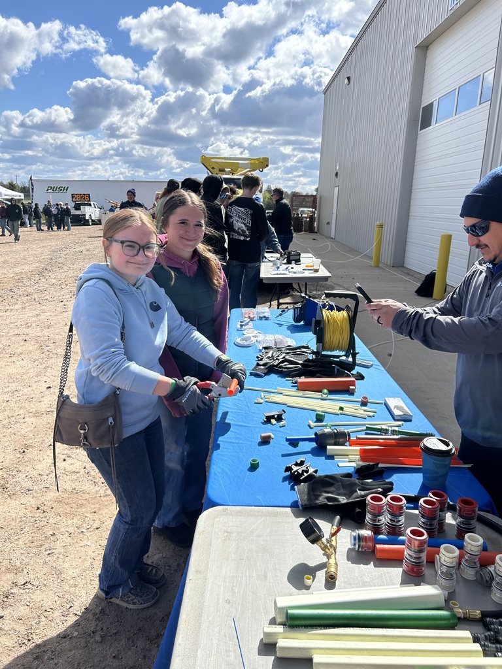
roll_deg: +0.5
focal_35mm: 26
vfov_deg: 67.3
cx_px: 251
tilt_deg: -12.8
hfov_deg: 53.1
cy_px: 334
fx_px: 503
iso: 50
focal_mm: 5.7
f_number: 1.5
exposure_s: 1/4444
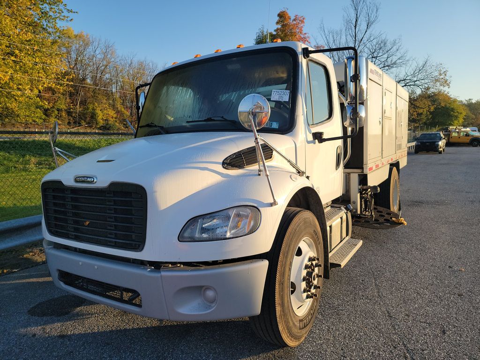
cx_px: 240
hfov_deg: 71.6
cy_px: 180
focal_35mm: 24
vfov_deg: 56.8
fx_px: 333
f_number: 1.8
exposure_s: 1/435
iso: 50
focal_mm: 6.7
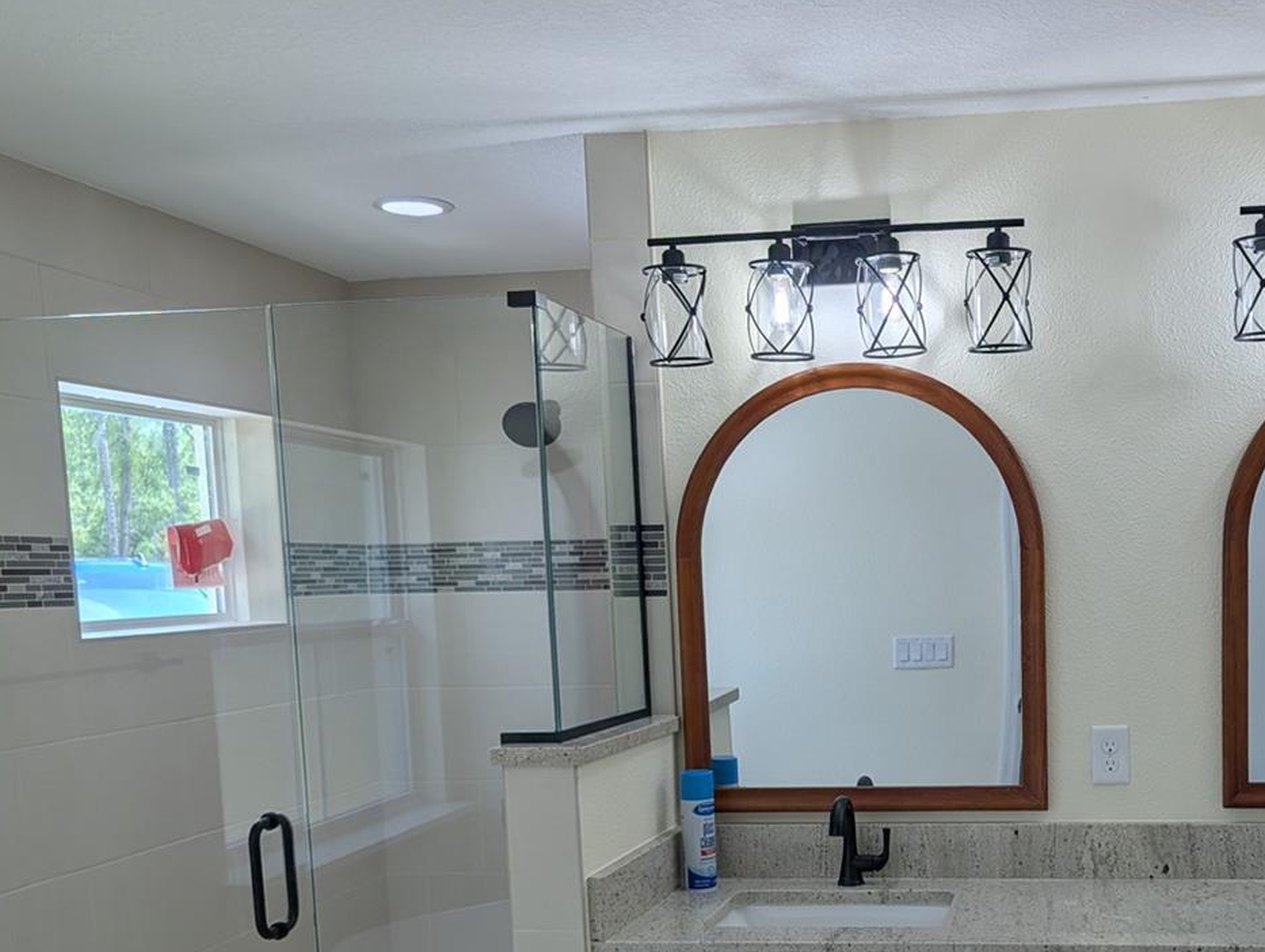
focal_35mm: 41
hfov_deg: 44.3
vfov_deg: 34.3
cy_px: 736
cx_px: 938
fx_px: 1500
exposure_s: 1/670
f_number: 1.68
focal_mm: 6.9
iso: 21
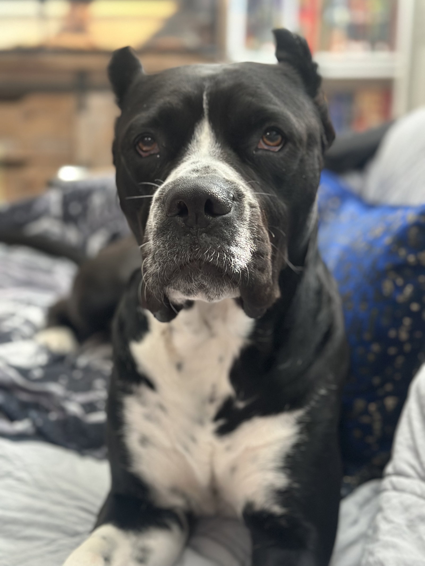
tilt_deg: -12.0
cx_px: 212
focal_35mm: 48
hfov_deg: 30.3
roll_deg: -1.2
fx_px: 786
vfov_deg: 39.7
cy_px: 283
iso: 400
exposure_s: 1/40
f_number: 1.78
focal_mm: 6.86
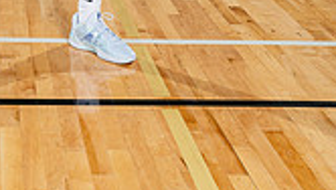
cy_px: -249
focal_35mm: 102
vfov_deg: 10.5
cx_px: 53
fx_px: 910
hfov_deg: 20.6
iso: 200
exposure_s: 1/250
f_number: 5.6
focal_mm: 36
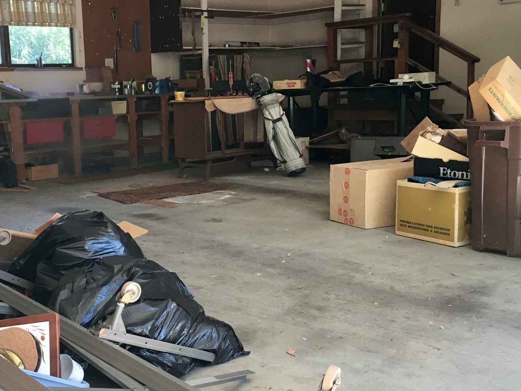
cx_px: 171
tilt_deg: -9.5
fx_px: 662
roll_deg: +1.6
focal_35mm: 44
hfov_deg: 42.3
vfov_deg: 32.9
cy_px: 208
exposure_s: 1/30
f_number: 2.2
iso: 32
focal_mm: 4.15
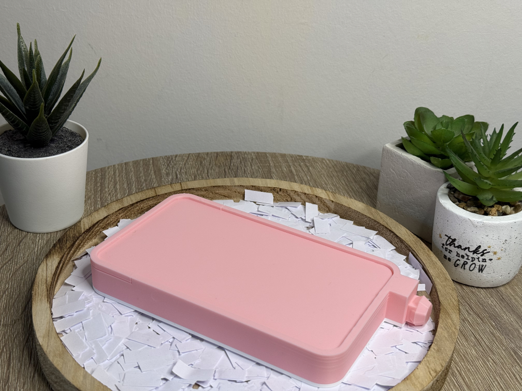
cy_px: 196
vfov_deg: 30.3
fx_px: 724
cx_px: 261
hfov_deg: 39.7
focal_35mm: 48
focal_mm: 6.8
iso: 80
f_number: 1.8
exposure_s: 1/91
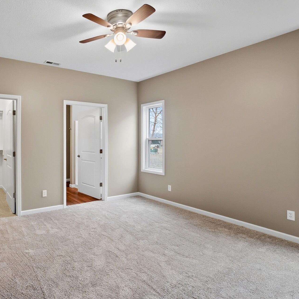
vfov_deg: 74.8
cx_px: 90
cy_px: 148
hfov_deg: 71.7
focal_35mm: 20
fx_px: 195
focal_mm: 10
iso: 125
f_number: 6.3
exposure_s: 1/80
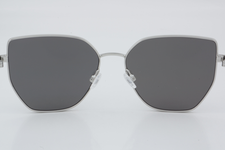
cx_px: 112
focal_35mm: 82
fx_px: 516
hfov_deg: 24.6
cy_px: 75
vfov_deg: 16.6
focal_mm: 55
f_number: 32
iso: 100
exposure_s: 1/3
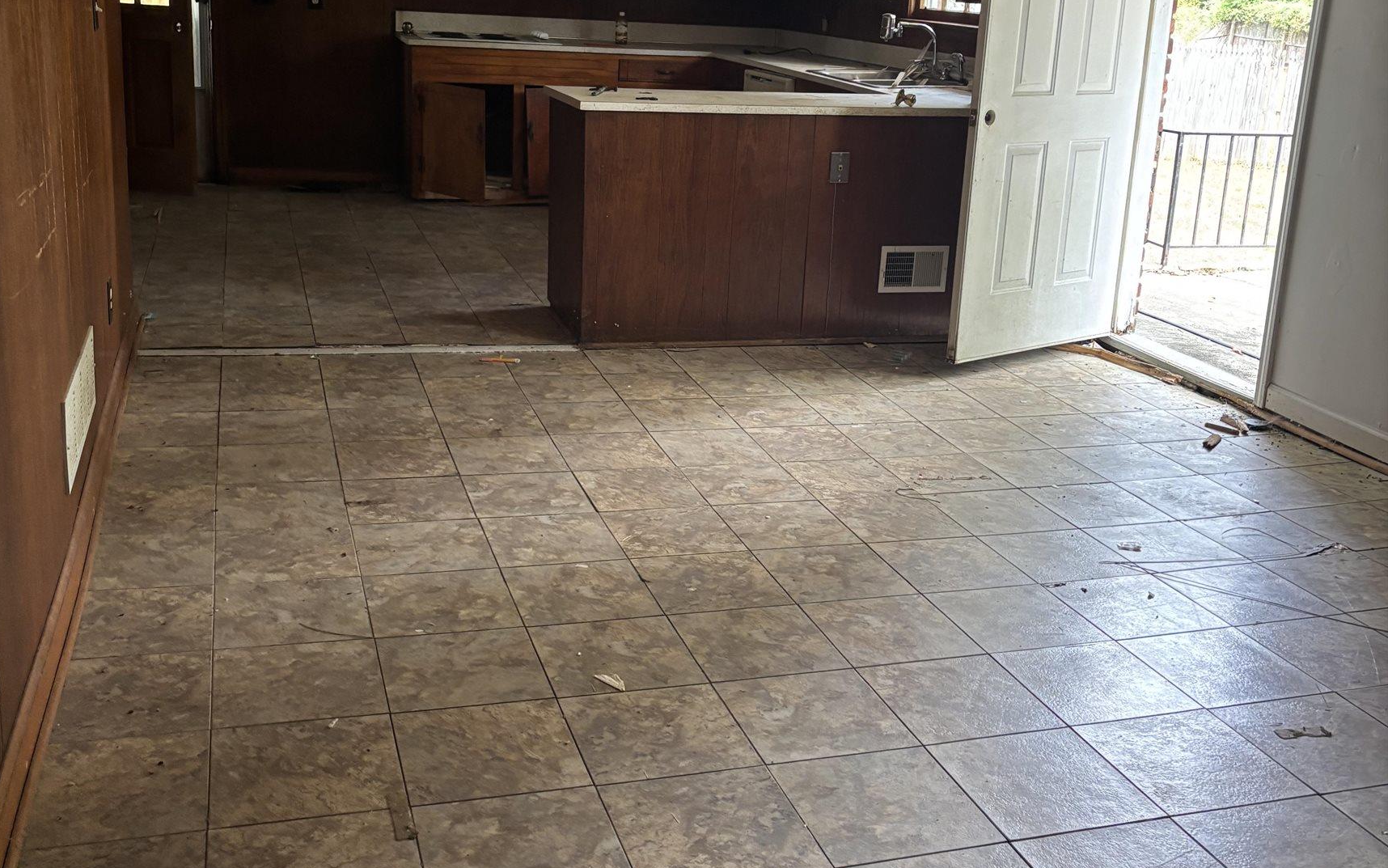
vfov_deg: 34.2
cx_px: 691
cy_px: 308
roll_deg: -2.8
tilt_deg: -12.7
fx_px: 1400
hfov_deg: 52.7
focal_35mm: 37
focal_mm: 5.96
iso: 200
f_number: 1.6
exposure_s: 1/60
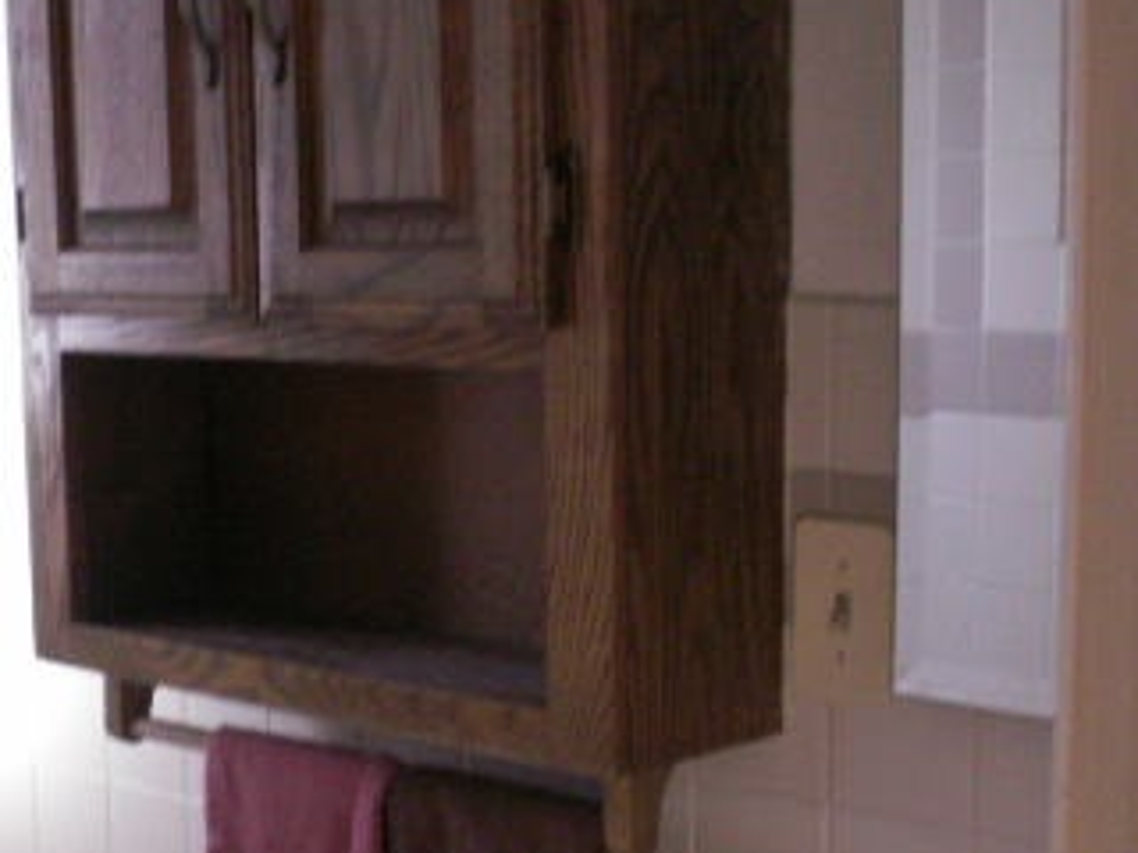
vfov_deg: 20.7
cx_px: 171
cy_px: 707
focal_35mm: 70
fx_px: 2301
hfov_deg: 27.0
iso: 160
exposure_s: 1/30
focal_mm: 5.86
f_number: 2.8
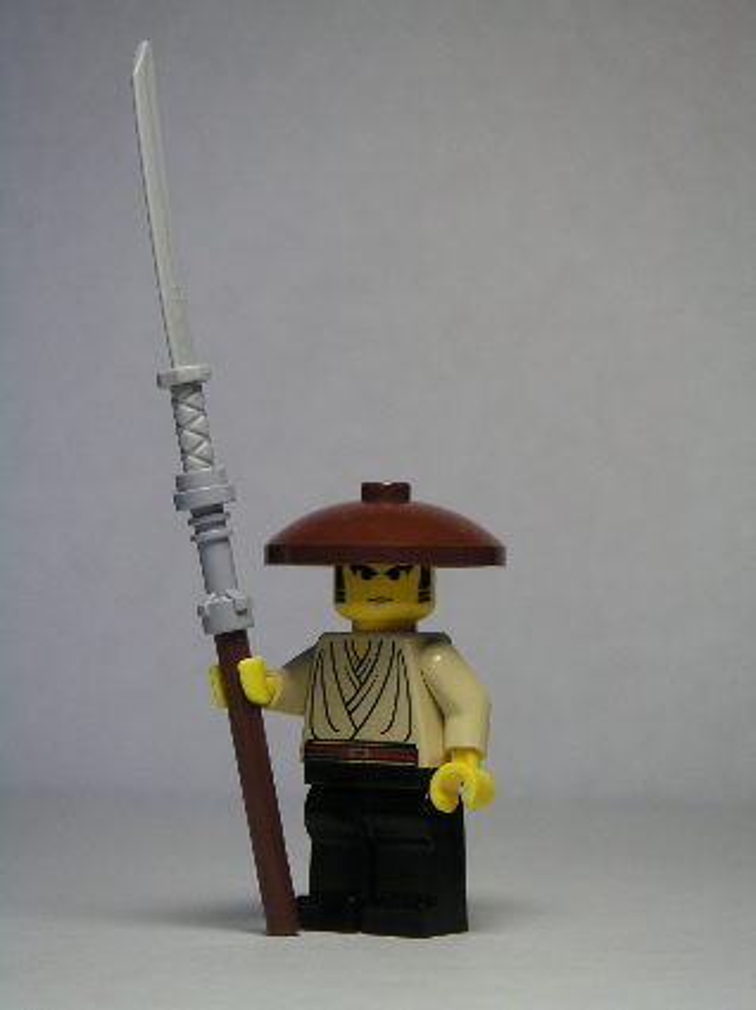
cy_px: 505
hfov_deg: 14.8
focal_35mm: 100
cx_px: 378
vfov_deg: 19.7
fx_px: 2916
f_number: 3.5
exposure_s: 1/90
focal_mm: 15.5
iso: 50
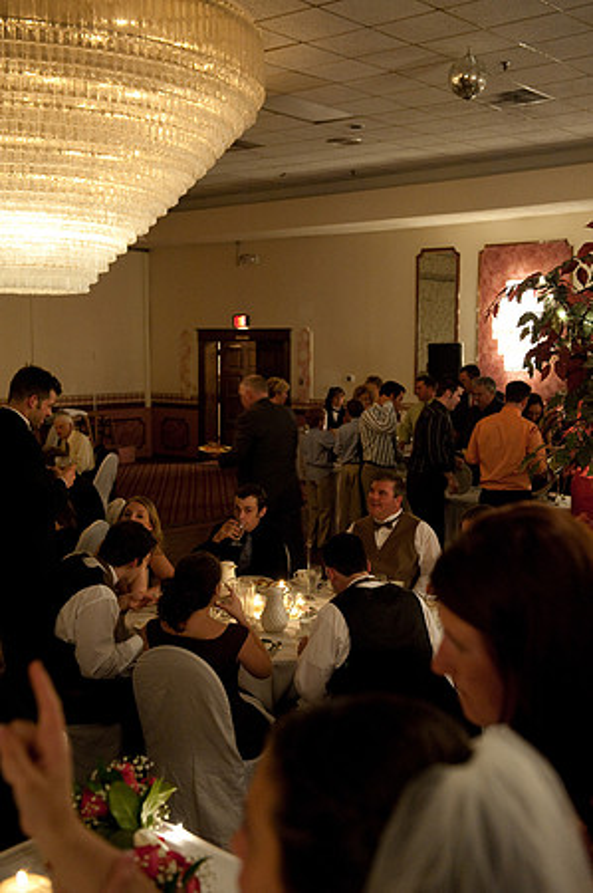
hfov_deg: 30.4
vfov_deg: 44.5
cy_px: 446
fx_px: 1090
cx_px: 296
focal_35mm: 44
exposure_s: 1/40
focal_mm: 44
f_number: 4
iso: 3200
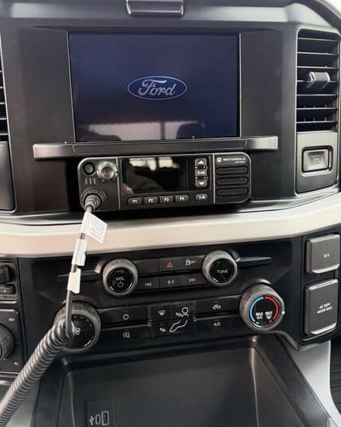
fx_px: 328
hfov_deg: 54.9
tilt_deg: -15.6
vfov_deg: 66.0
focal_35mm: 26
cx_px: 167
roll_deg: -0.2
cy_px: 199
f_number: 1.78
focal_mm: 6.76
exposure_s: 1/121
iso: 200
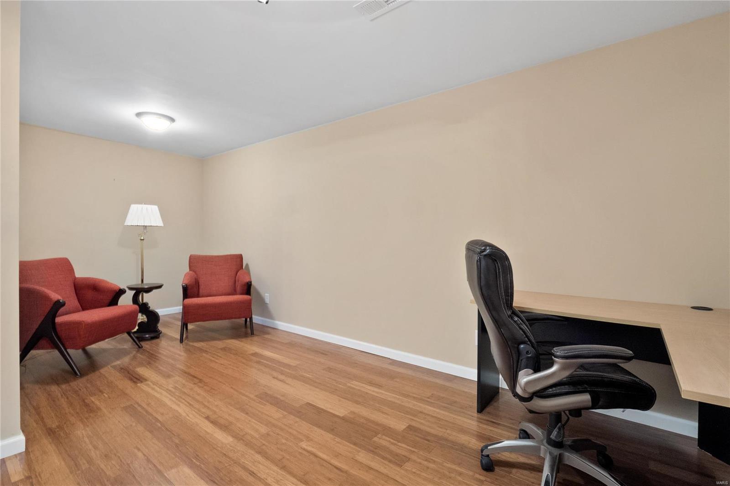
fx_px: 324
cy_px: 243
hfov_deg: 96.7
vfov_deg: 73.7
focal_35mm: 16
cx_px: 365
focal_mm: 8
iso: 400
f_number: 10
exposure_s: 1/1.25
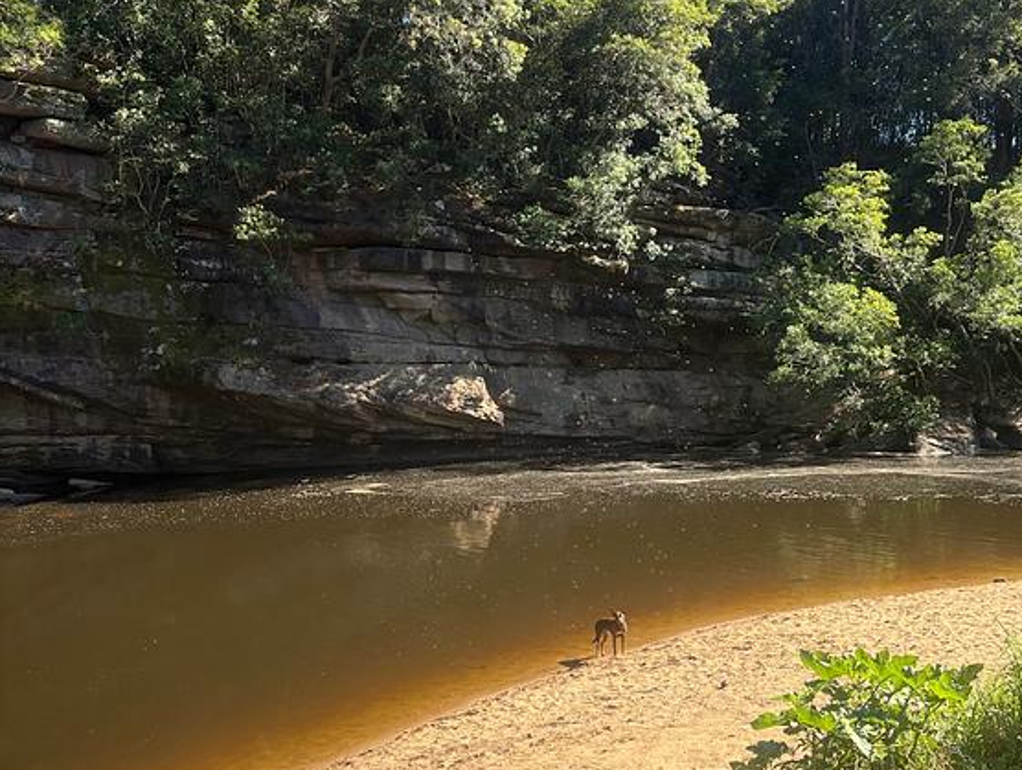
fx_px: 858
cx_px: 568
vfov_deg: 48.4
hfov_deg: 61.4
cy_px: 389
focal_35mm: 29
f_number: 1.6
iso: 50
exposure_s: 1/920
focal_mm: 5.96
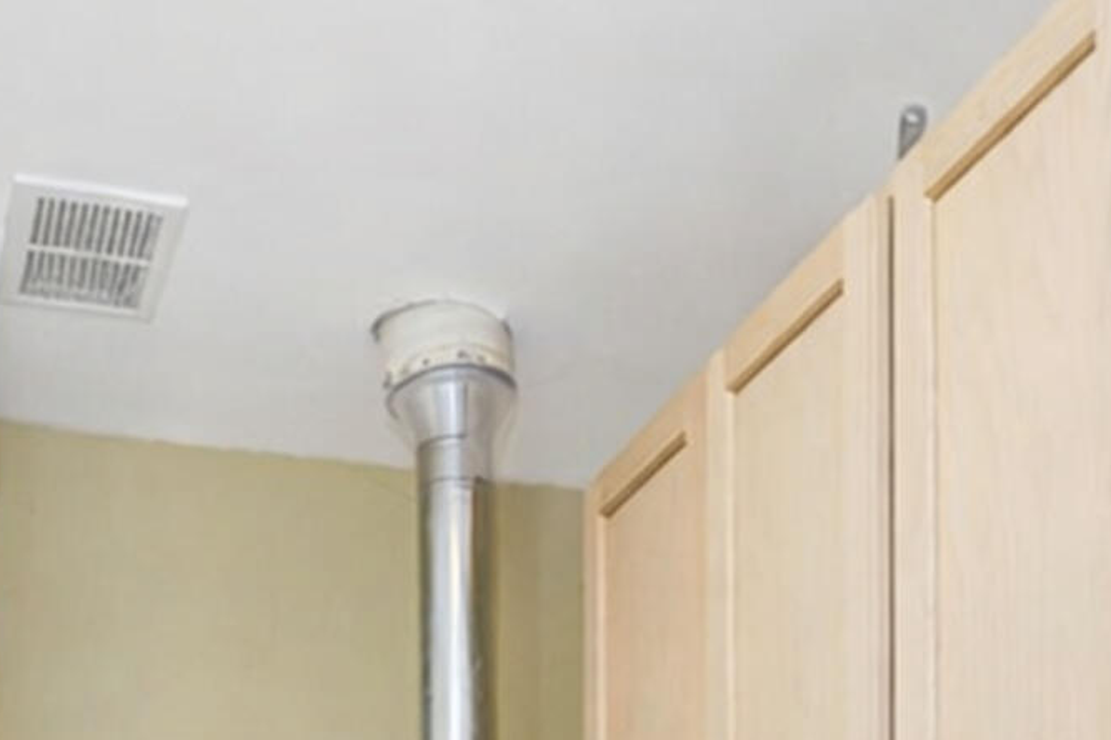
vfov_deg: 16.3
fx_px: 2221
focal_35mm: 72
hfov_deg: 28.1
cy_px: 1278
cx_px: 476
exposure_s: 1/15
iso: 64
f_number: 4
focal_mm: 16
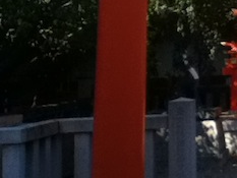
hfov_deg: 20.2
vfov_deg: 16.4
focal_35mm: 88
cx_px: 317
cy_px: -9
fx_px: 603
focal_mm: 3.85
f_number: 2.4
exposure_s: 1/495
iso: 80
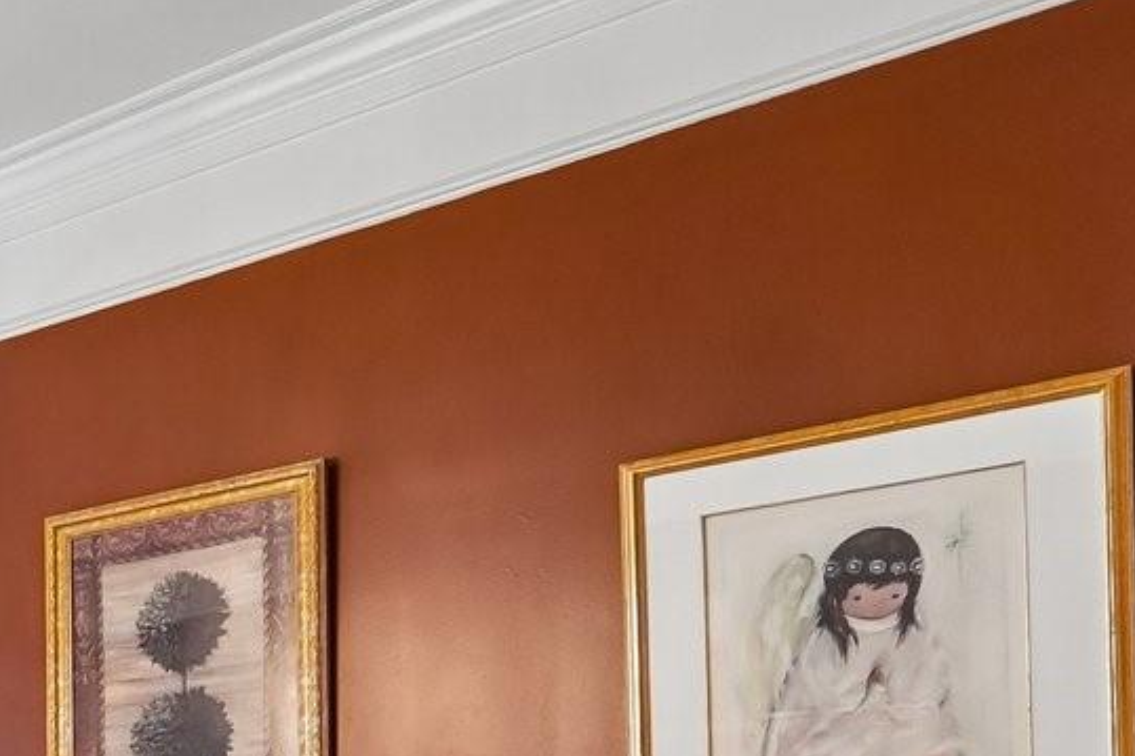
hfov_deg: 23.4
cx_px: -777
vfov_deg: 21.9
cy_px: 928
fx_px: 1796
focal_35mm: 57
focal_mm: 10
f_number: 8
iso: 400
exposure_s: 1/4
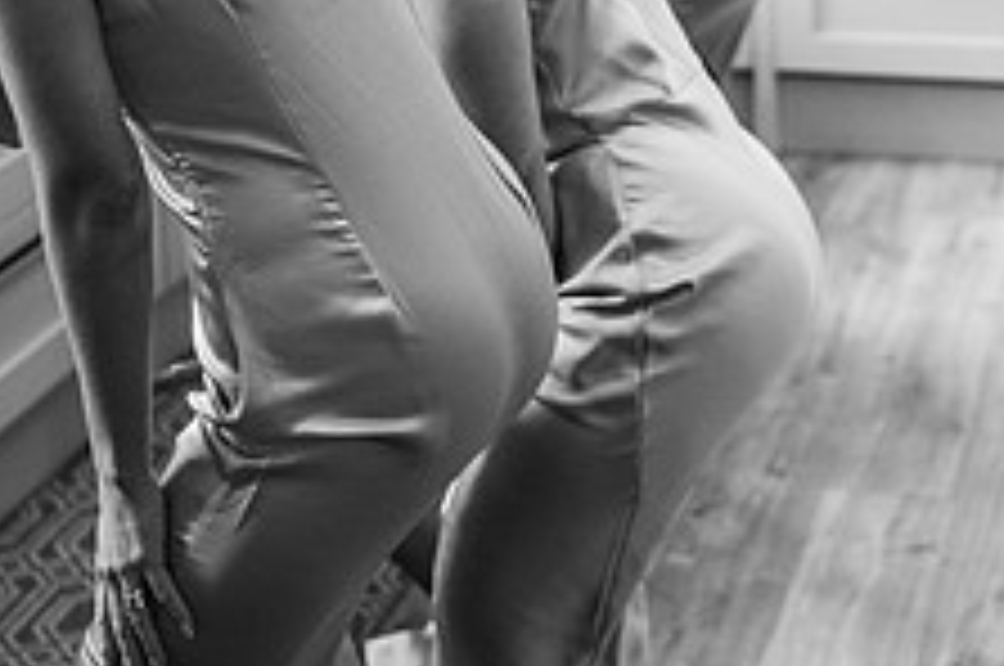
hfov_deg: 22.4
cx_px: 567
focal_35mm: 91
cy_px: 36
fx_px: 2534
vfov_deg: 14.8
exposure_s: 1/200
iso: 900
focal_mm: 35
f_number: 2.2
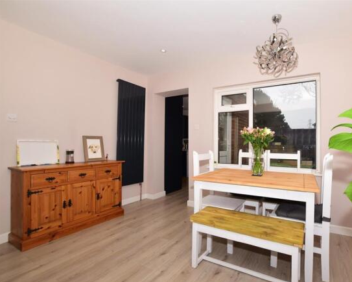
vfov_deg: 76.9
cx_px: 209
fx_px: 177
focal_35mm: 17
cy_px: 141
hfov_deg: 88.6
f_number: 9
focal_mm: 10
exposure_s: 1/200
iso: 400
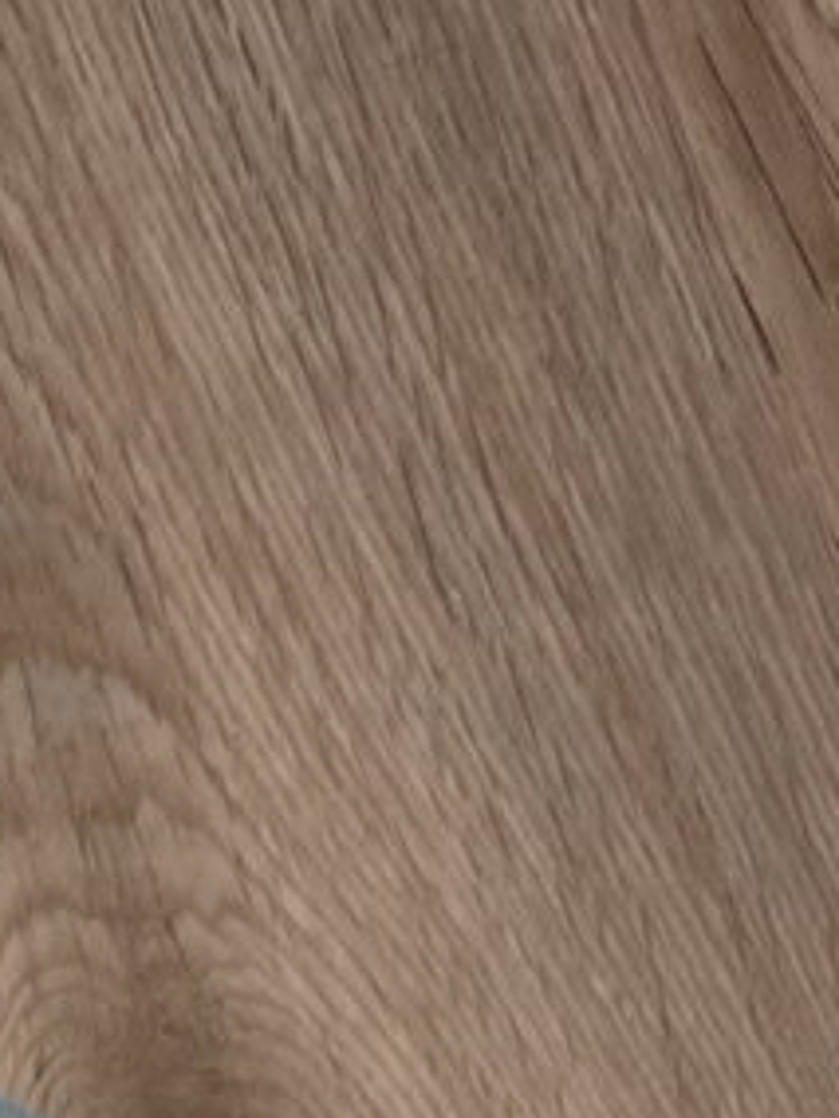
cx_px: -1146
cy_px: 2305
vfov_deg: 12.7
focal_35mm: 134
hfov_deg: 9.8
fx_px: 4330
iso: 1250
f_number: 1.7
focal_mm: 6.3
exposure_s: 1/100
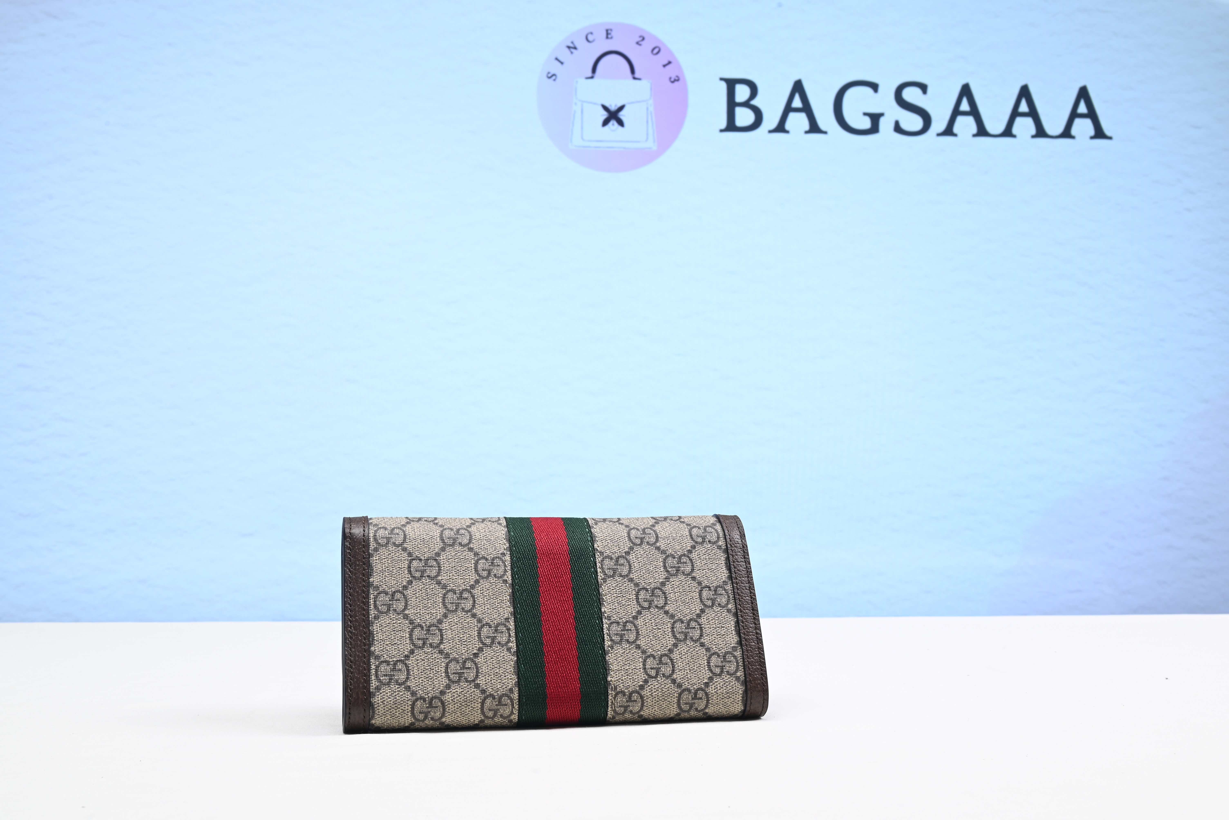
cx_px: 614
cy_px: 410
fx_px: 1400
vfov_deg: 32.7
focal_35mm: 41
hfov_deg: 47.4
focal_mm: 41
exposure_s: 1/2
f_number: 16
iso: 100
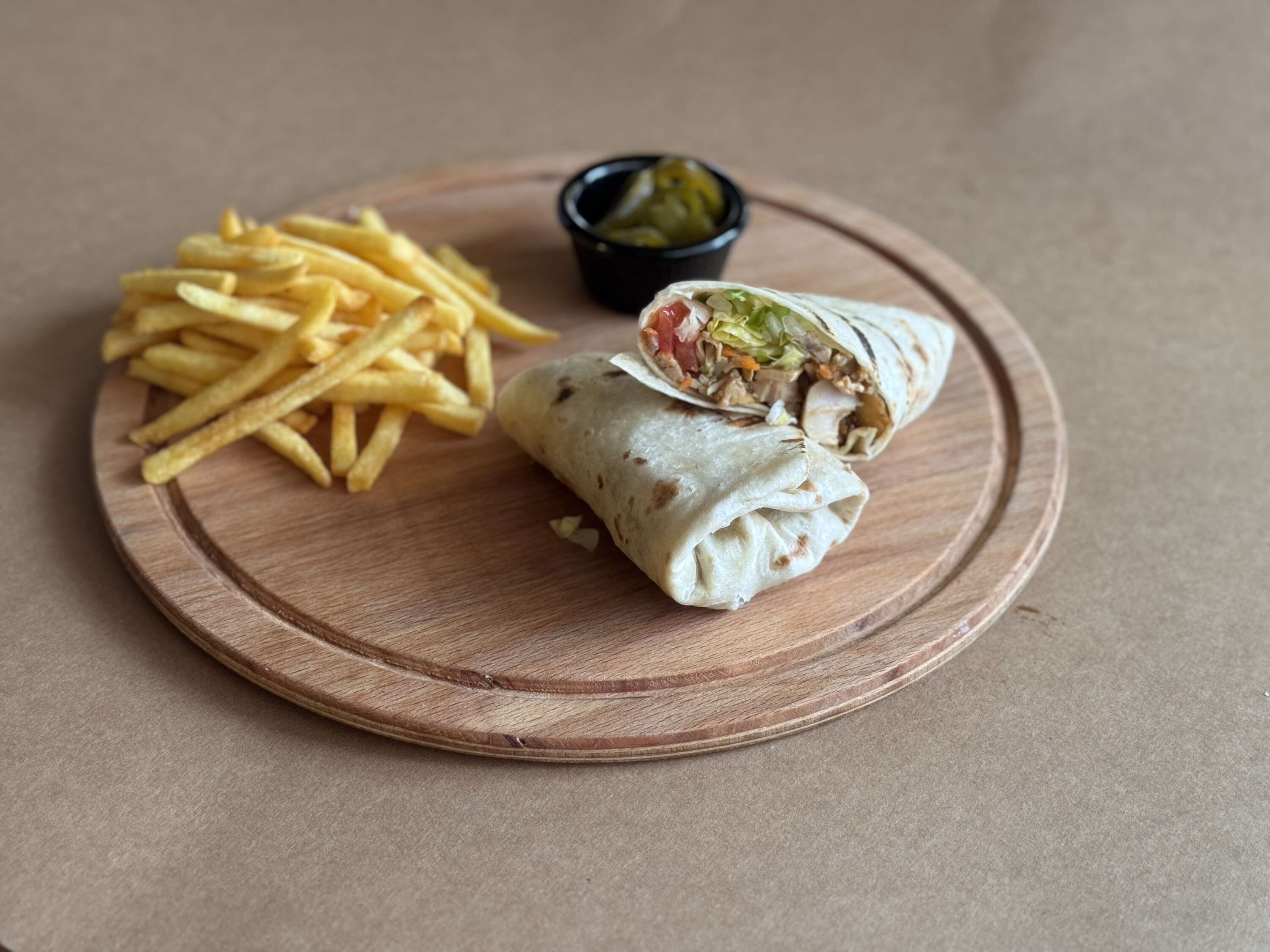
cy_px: 476
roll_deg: -0.6
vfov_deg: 30.3
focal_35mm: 48
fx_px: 1761
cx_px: 635
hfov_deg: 39.7
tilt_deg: -40.2
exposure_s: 1/33
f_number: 1.78
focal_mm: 6.76
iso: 250
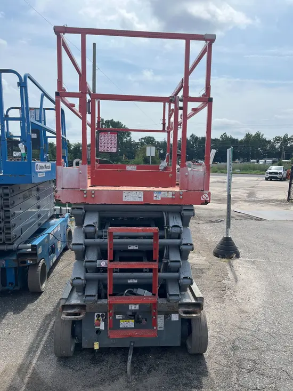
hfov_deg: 53.1
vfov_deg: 67.3
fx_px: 293
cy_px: 196
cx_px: 146
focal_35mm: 26
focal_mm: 5.1
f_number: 1.6
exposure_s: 1/4854
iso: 50
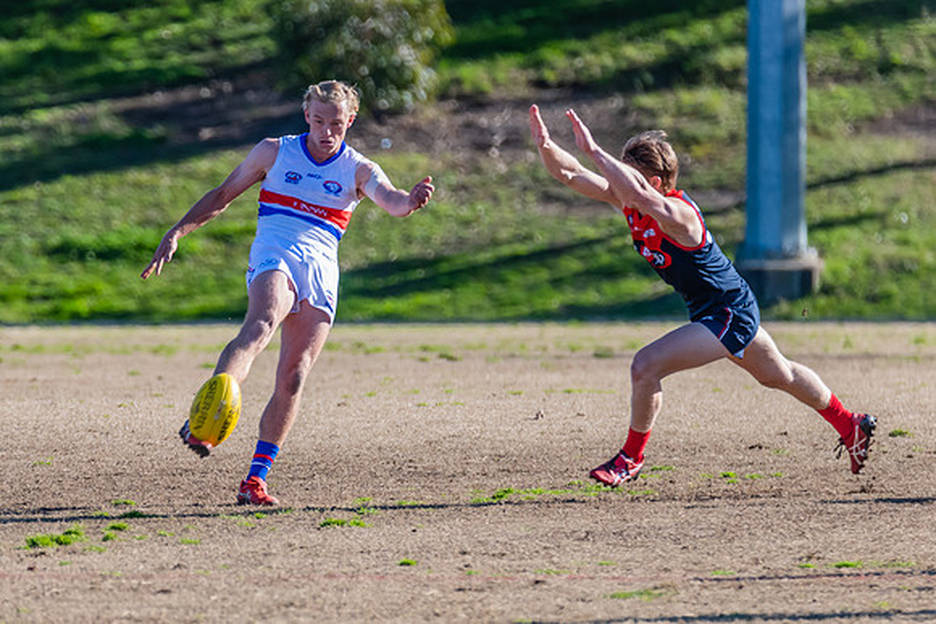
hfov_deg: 2.8
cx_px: 315
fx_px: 19096
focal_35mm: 734
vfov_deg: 1.9
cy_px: 319
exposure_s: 1/1250
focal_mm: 460
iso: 800
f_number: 8
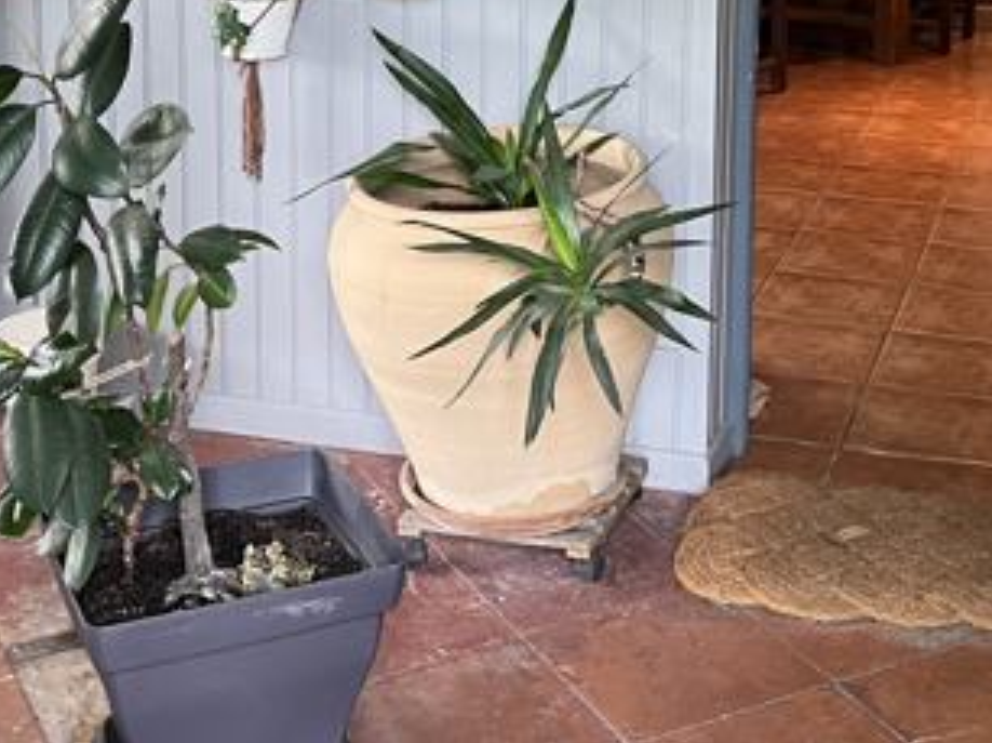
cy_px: -45
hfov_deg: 28.4
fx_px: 1947
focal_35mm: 68
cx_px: 661
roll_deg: -1.6
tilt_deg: -8.8
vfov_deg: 20.7
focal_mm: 5.1
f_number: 1.6
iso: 125
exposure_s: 1/80
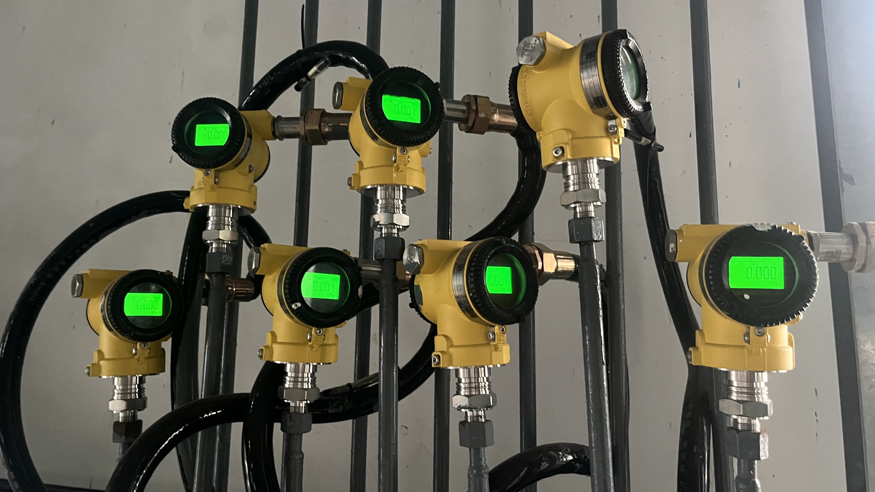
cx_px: 441
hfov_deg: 66.1
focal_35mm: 29
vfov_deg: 40.2
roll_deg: -0.9
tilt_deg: +10.3
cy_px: 229
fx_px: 673
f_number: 1.6
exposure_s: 1/34
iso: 640
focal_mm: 5.1
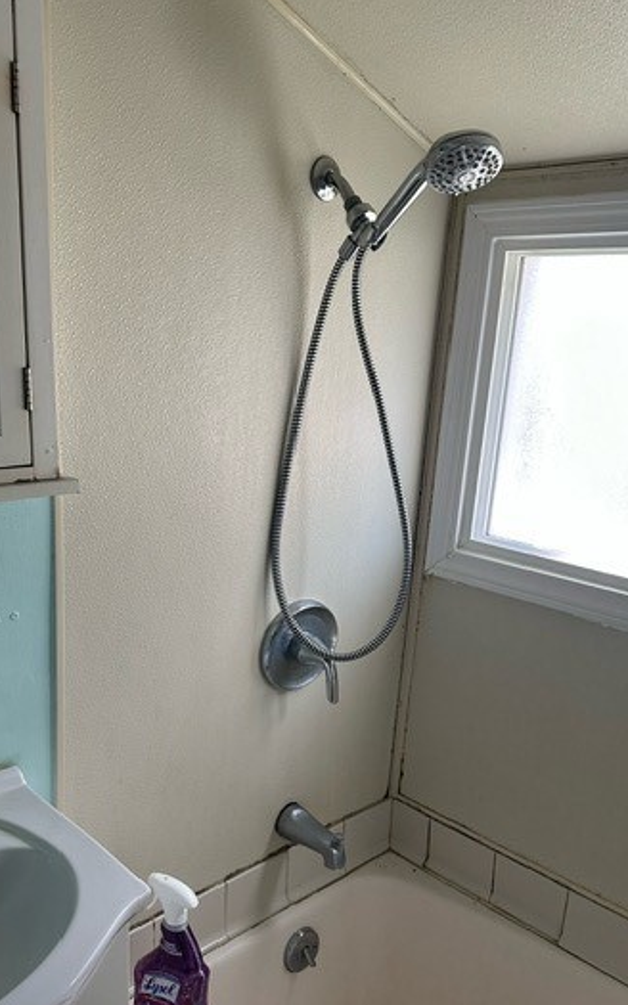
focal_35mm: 31
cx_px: 295
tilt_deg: -12.8
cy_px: 546
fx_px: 849
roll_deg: -2.4
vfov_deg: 61.1
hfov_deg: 40.6
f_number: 1.78
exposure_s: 1/121
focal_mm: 6.86
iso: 200
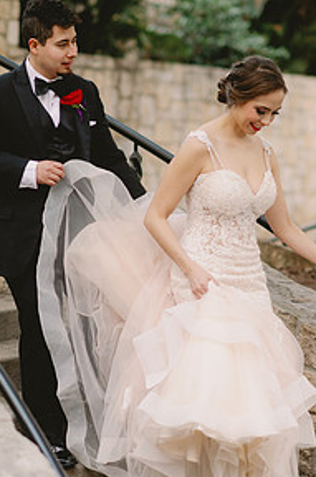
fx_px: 1757
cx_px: 148
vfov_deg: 15.4
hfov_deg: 10.3
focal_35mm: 133
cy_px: 252
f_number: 2
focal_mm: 85
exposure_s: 1/320
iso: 500
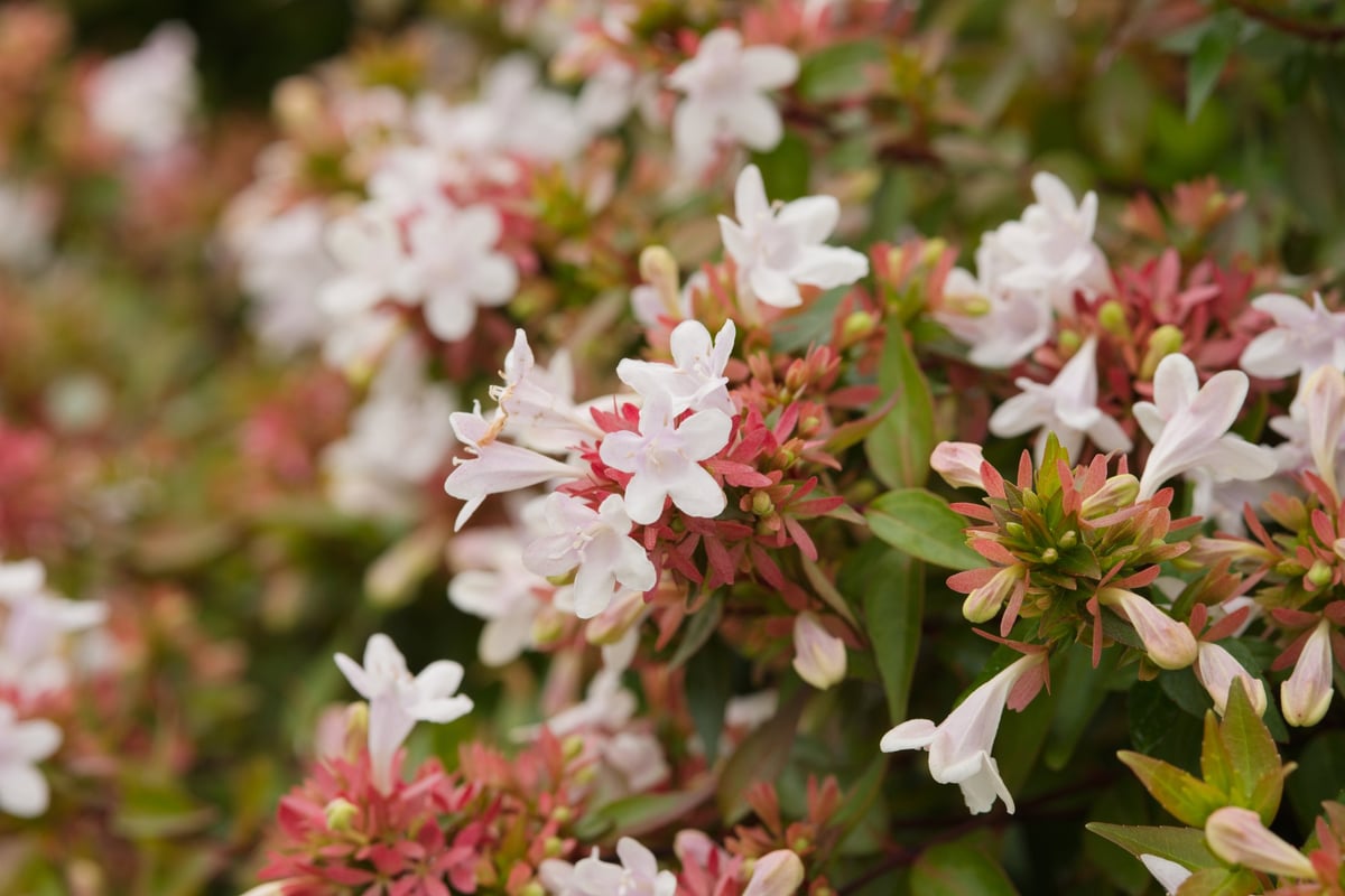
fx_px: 3923
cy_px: 448
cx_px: 672
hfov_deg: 19.5
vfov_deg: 13.0
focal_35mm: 105
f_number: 10
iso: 400
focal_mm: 105
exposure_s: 1/160
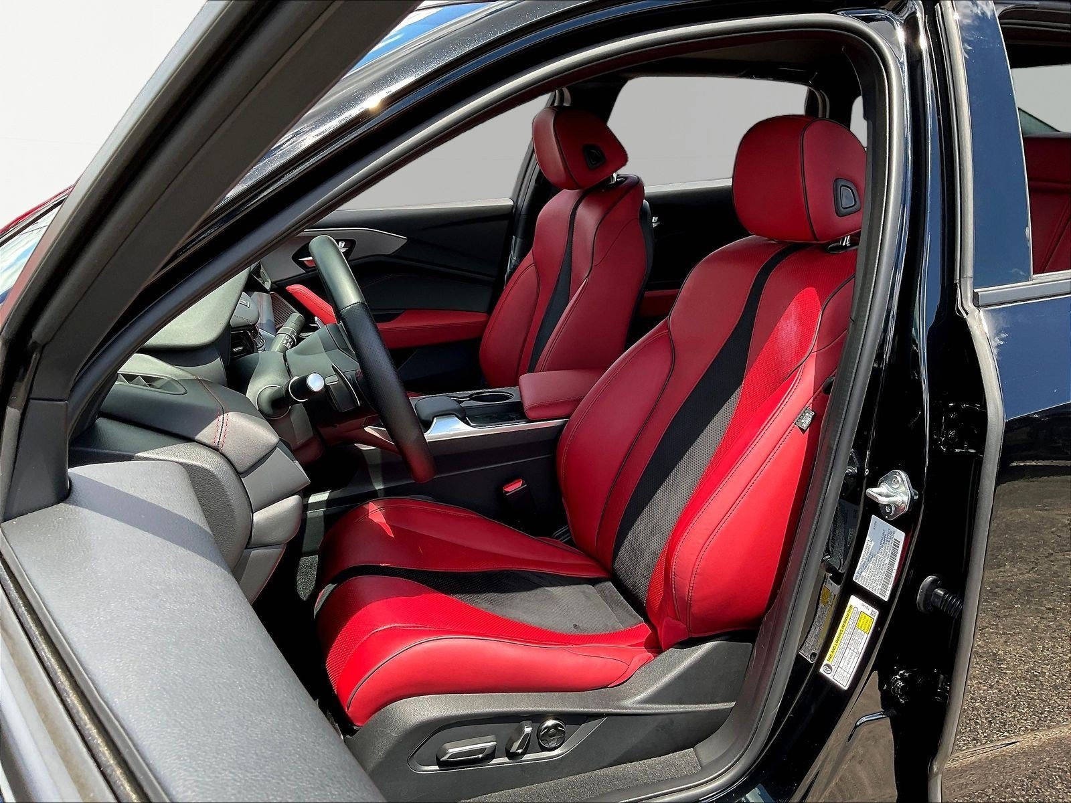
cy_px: 402
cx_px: 536
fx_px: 897
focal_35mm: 29
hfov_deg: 61.7
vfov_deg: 48.2
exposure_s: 1/229
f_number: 1.8
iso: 16
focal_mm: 3
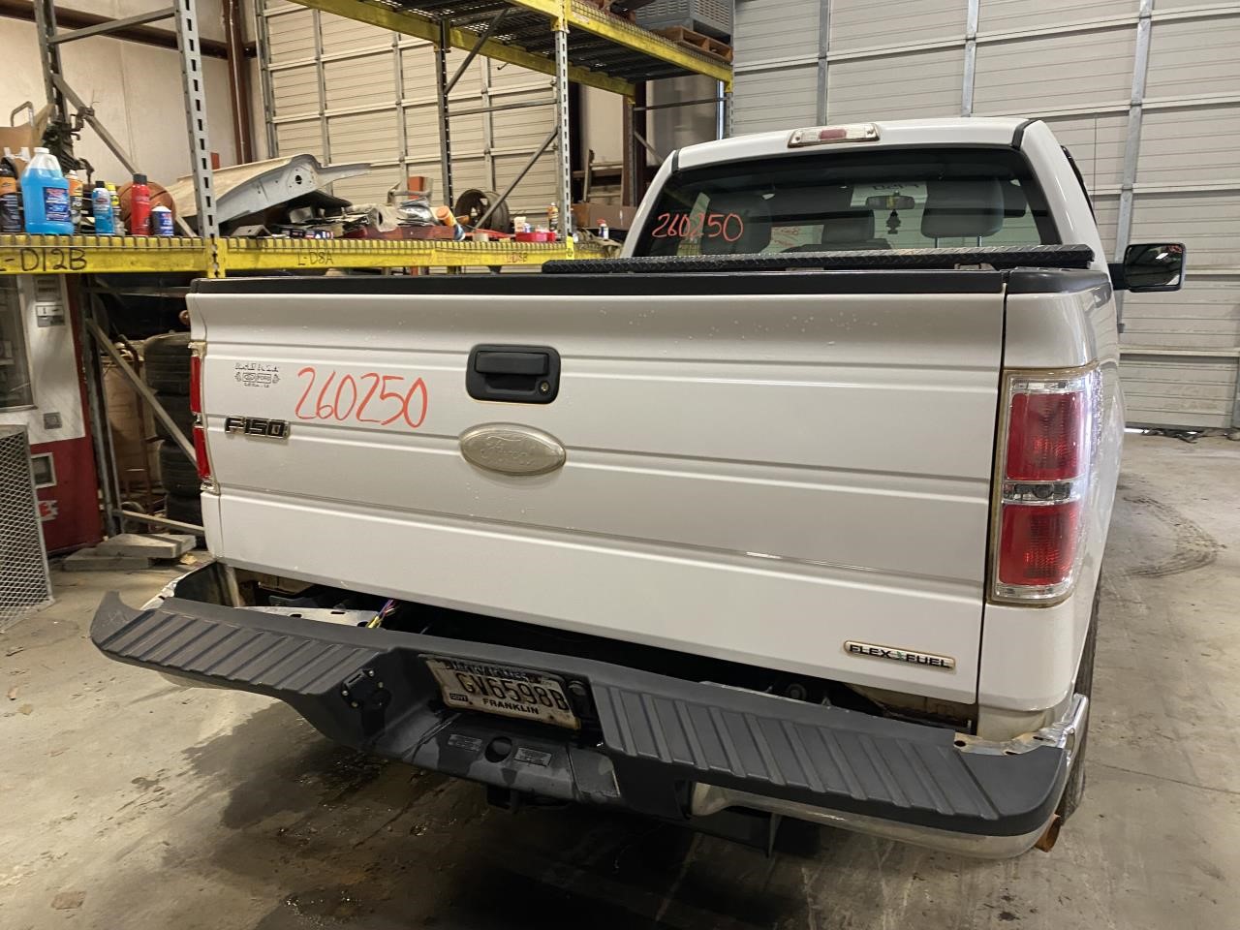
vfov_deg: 53.1
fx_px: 931
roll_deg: +2.4
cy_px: 465
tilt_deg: -10.5
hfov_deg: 67.3
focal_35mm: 26
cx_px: 620
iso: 250
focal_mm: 4.25
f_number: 1.8
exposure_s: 1/60
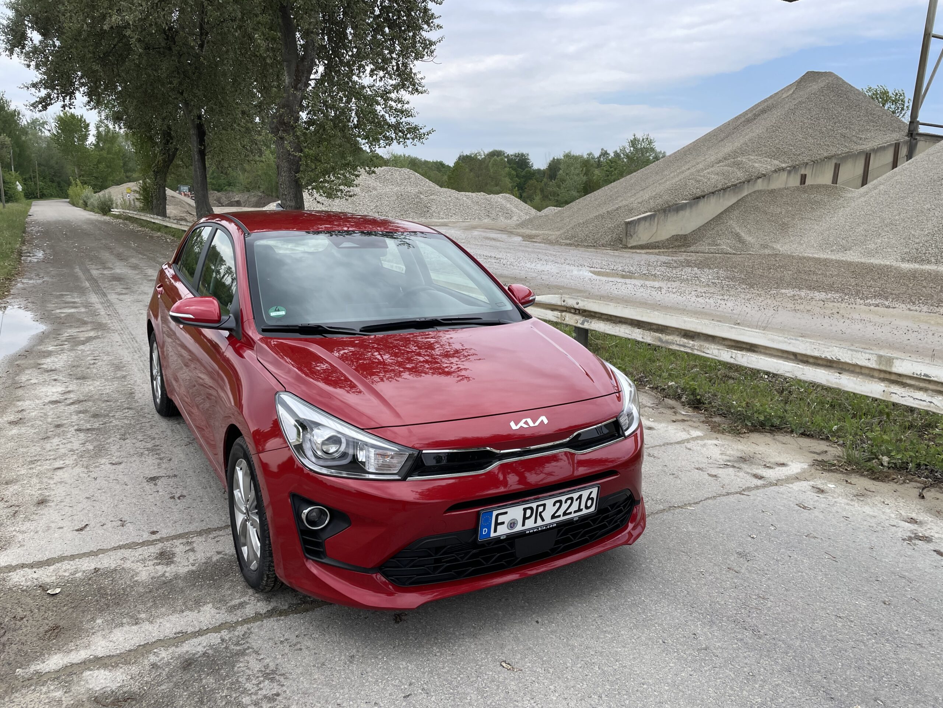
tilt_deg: -11.0
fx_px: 708
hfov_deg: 67.3
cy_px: 354
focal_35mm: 26
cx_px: 472
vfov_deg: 53.1
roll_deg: -1.5
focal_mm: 4.2
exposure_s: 1/1855
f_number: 1.6
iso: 32
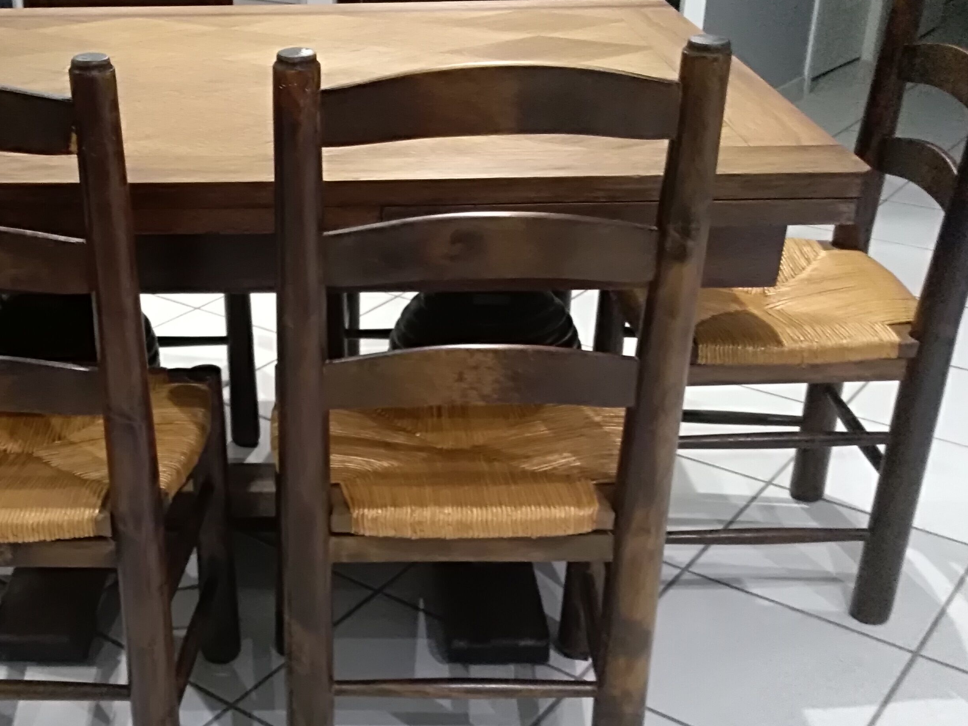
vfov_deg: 32.8
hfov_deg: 42.1
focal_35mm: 44
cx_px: 284
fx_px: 1231
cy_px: 445
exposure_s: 1/14.3
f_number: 2
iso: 790
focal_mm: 3.54
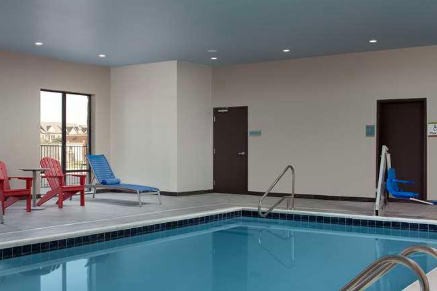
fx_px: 595
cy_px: 202
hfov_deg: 39.9
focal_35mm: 49
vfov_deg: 27.3
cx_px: 150
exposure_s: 1
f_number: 11
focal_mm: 31
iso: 50
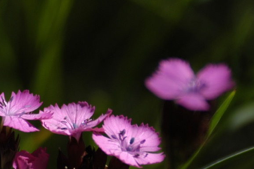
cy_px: 134
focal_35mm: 1456
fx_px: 10272
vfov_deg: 0.9
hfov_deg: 1.4
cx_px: 72
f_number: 5.6
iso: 200
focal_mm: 400
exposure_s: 1/800
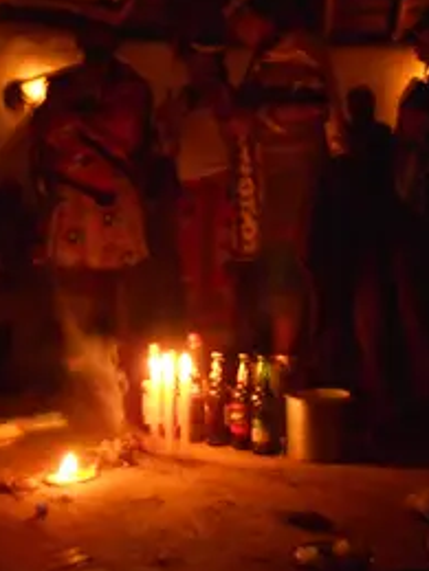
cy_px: 186
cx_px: 266
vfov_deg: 37.7
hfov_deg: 29.0
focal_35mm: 50
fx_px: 826
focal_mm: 4.6
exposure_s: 1/2
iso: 400
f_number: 3.2
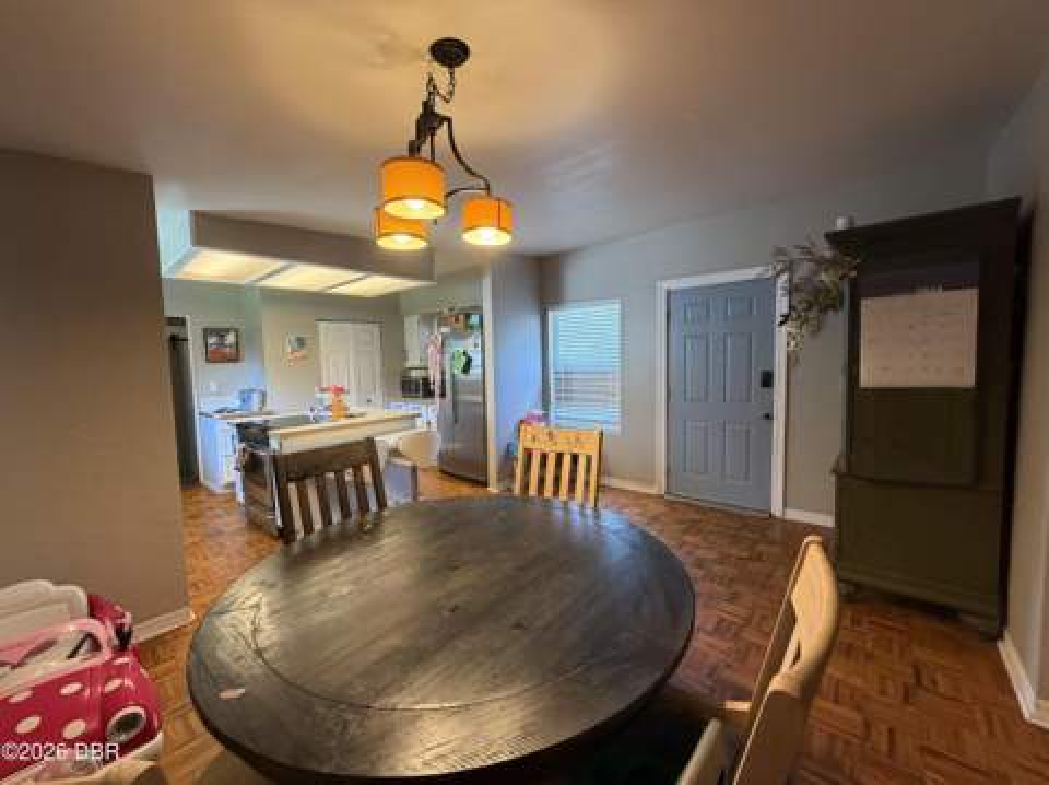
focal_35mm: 14
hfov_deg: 102.1
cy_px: 392
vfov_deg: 85.6
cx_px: 524
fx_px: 424
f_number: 2.2
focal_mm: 2.22
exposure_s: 1/60
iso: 320
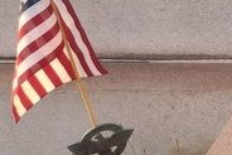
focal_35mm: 104
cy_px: 45
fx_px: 671
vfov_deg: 13.2
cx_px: 464
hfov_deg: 15.6
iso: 100
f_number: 1.8
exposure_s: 1/284
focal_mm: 5.56
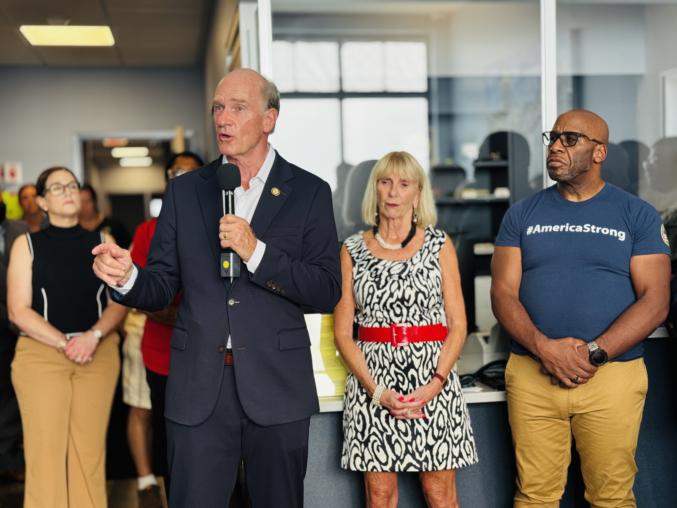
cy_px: 254
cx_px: 338
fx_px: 939
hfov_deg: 39.7
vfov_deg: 30.3
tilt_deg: -2.3
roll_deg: +1.7
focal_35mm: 48
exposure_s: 1/147
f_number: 1.78
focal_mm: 6.76
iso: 50
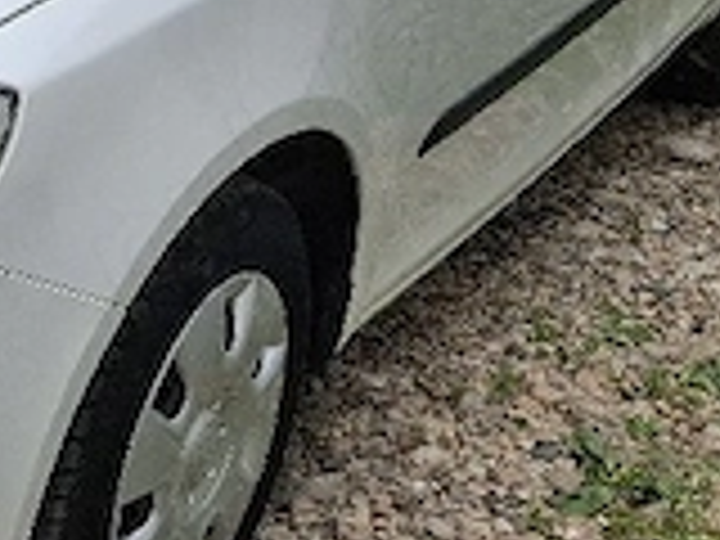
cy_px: 104
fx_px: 1789
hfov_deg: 21.2
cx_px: -140
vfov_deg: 17.0
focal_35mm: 86
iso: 50
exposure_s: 1/1429
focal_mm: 5.54
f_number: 1.8
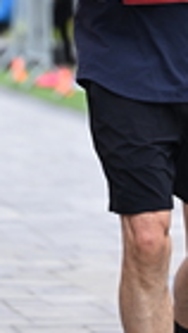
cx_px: 77
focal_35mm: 415
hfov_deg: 2.9
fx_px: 3669
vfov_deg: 5.2
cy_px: -150
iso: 640
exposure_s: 1/2000
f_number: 2.8
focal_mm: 101
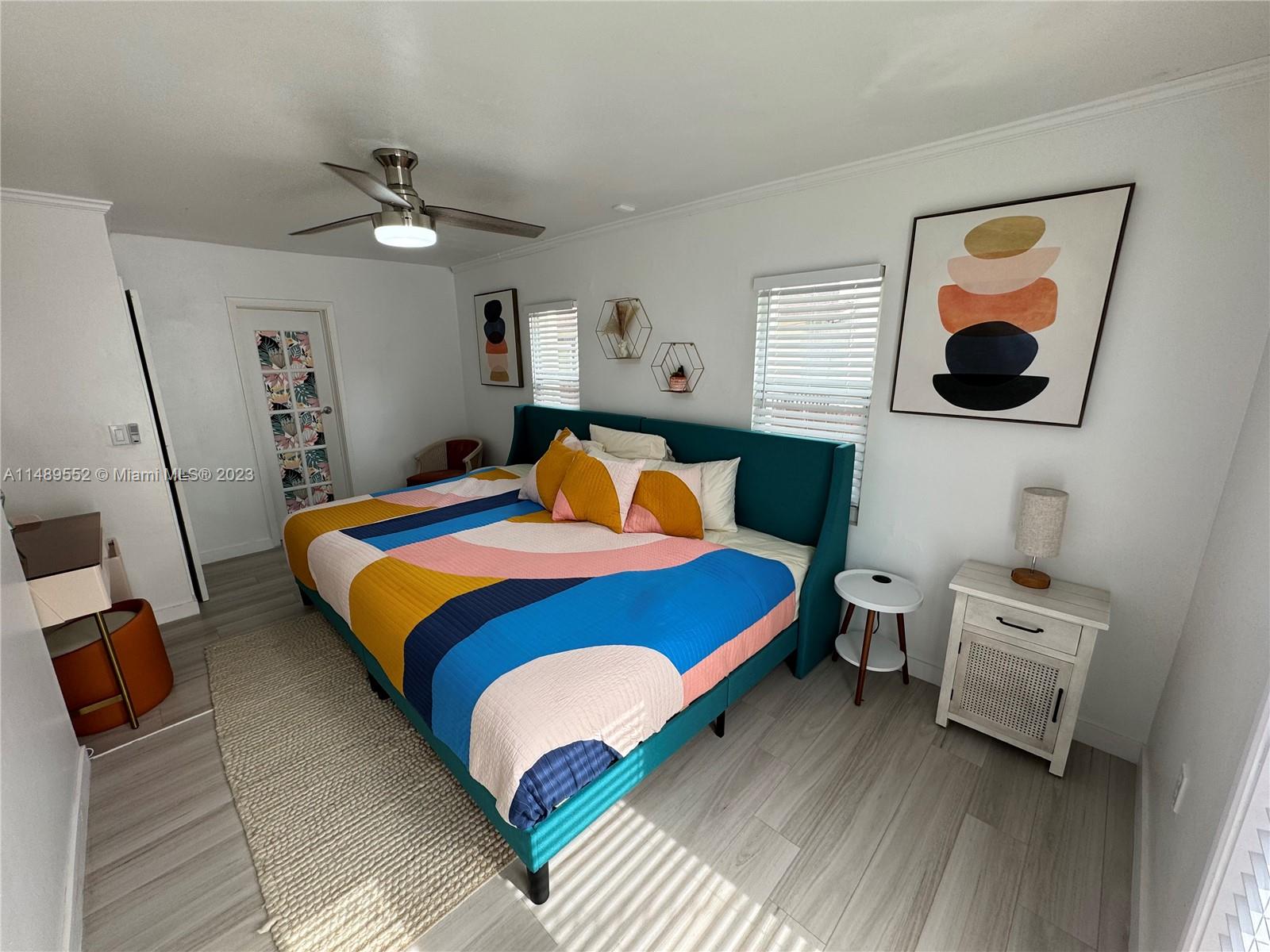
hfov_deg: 102.1
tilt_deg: -13.6
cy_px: 476
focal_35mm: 14
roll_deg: +0.3
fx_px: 514
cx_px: 635
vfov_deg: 85.7
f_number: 2.2
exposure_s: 1/99
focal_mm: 2.22
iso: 50
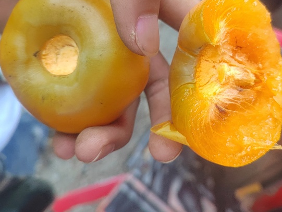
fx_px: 277
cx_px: 183
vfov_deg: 41.2
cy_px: 68
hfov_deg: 53.1
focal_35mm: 34
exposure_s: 1/100
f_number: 1.9
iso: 994
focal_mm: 5.52
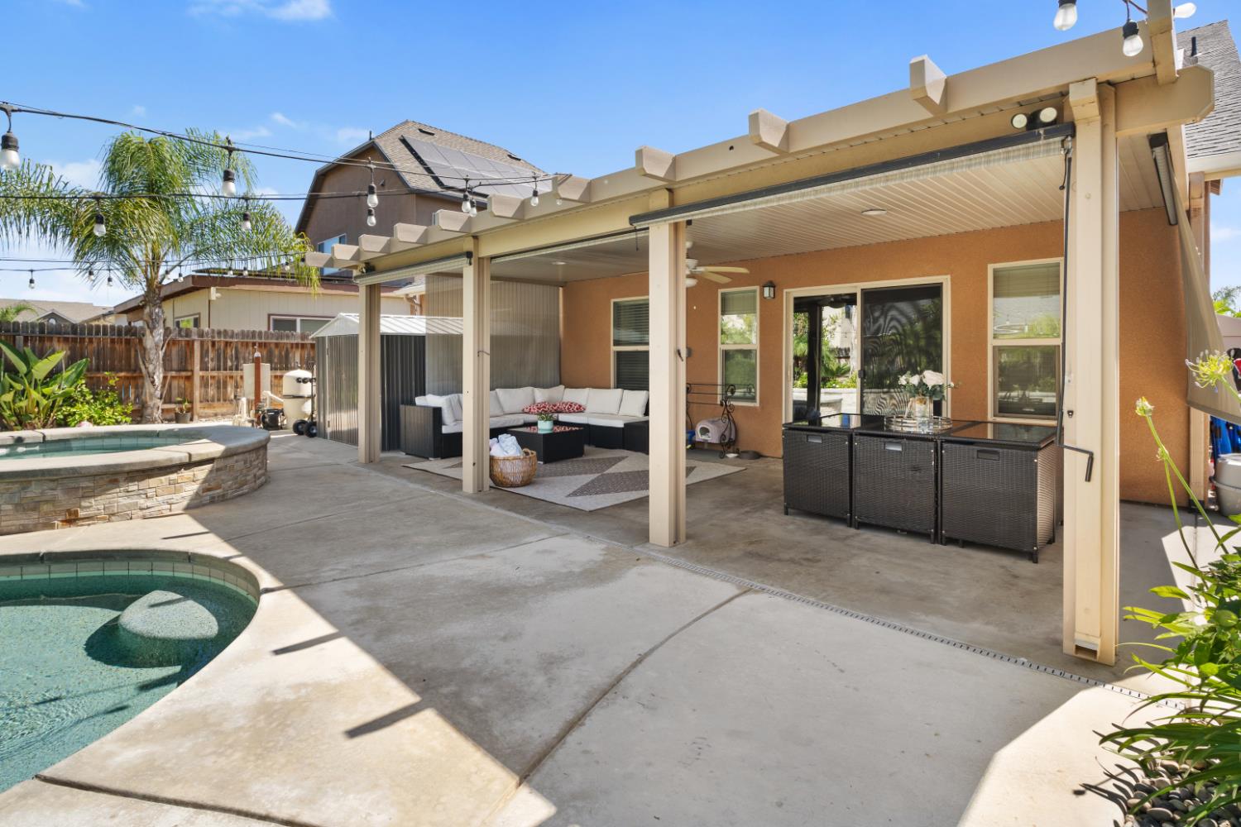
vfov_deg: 72.1
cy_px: 414
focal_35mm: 16
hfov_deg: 95.0
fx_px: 569
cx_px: 620
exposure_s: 1/100
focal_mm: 11
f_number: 7.1
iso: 100
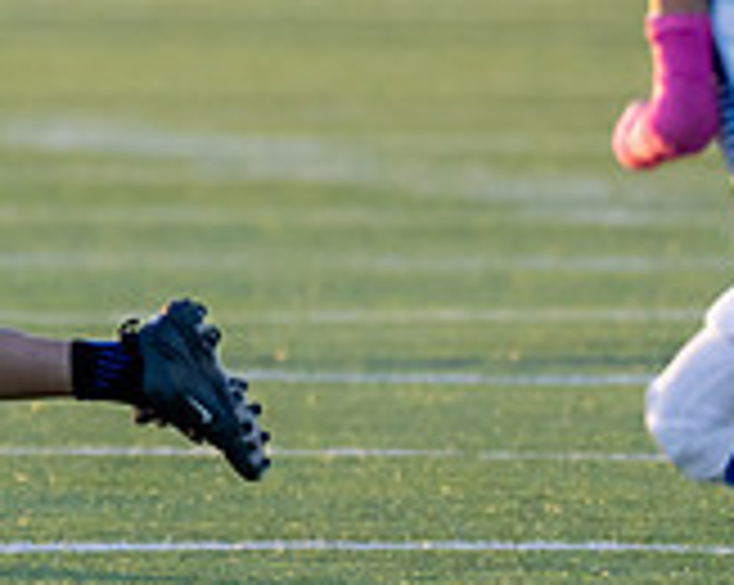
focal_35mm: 1256
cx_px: -350
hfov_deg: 1.5
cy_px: 13
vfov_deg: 1.2
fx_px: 27252
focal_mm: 200
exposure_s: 1/1250
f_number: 2.8
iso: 640
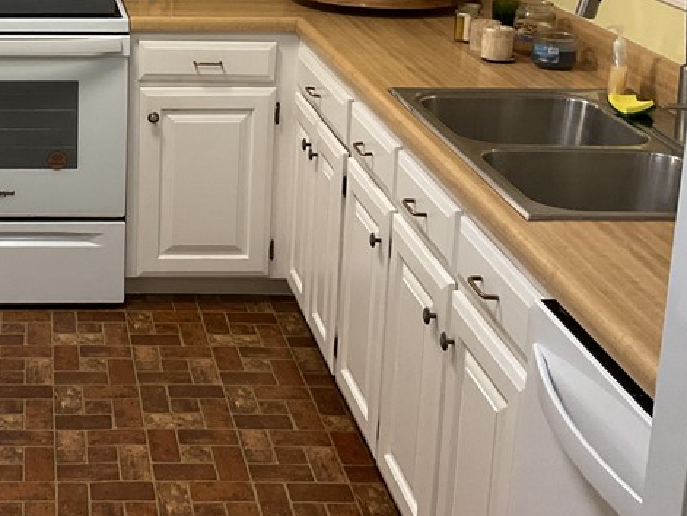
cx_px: 50
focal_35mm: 63
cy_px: 55
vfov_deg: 22.8
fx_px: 1251
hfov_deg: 29.3
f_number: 1.8
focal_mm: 3
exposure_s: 1/60
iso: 80
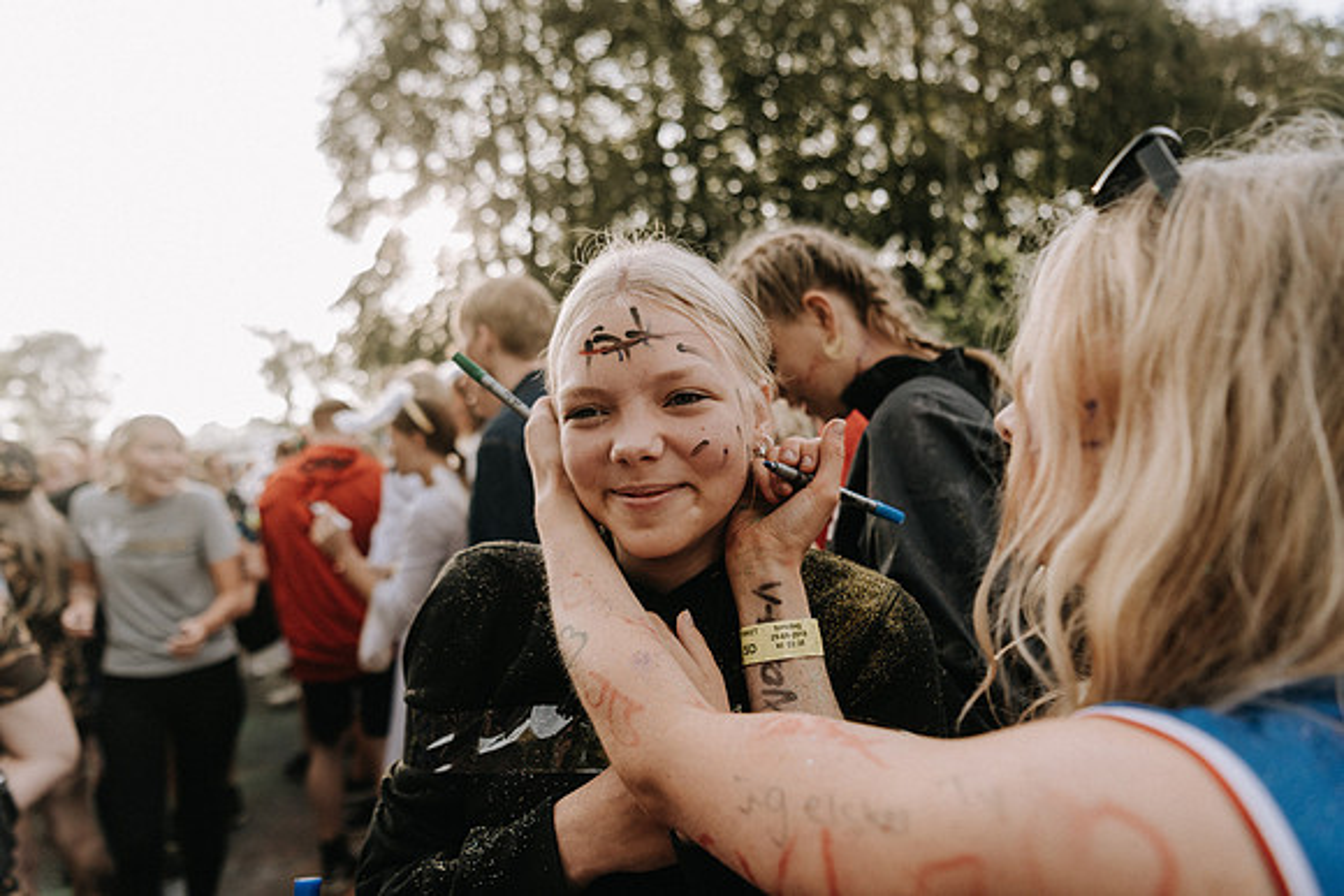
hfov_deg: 73.7
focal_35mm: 24
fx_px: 896
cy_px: 448
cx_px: 672
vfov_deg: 53.2
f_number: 2.8
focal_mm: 24
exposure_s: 1/400
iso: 100
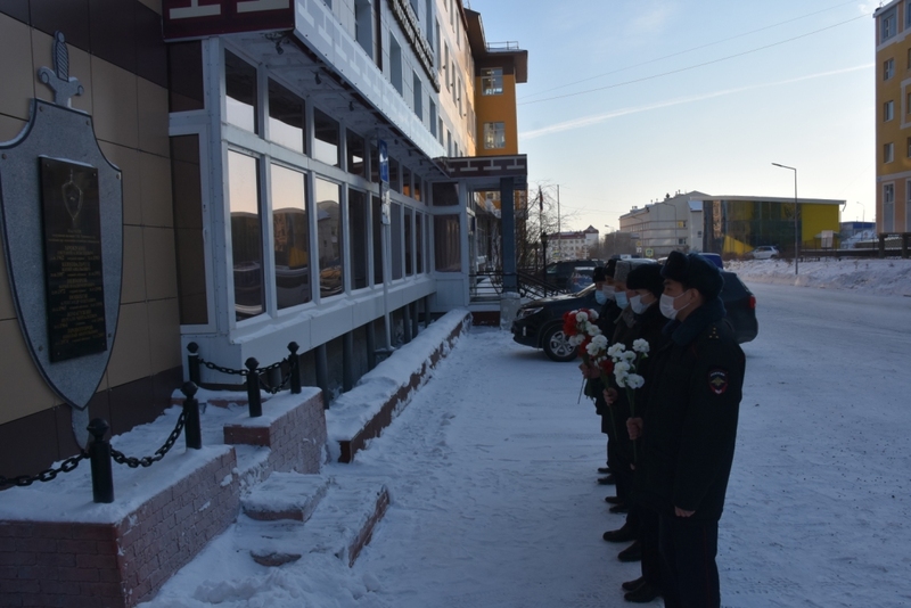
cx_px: 456
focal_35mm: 27
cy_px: 304
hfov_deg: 67.4
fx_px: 683
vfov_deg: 48.0
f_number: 8
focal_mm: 18
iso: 360
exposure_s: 1/500
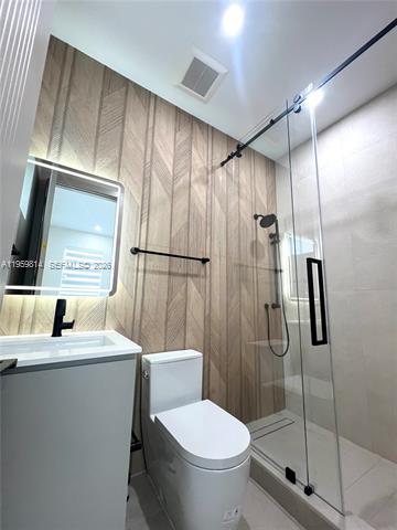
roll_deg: -3.0
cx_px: 198
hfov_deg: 89.9
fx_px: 199
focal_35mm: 13
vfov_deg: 106.2
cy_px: 265
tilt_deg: +9.8
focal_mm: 1.57
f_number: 1.8
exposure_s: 1/120
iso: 200
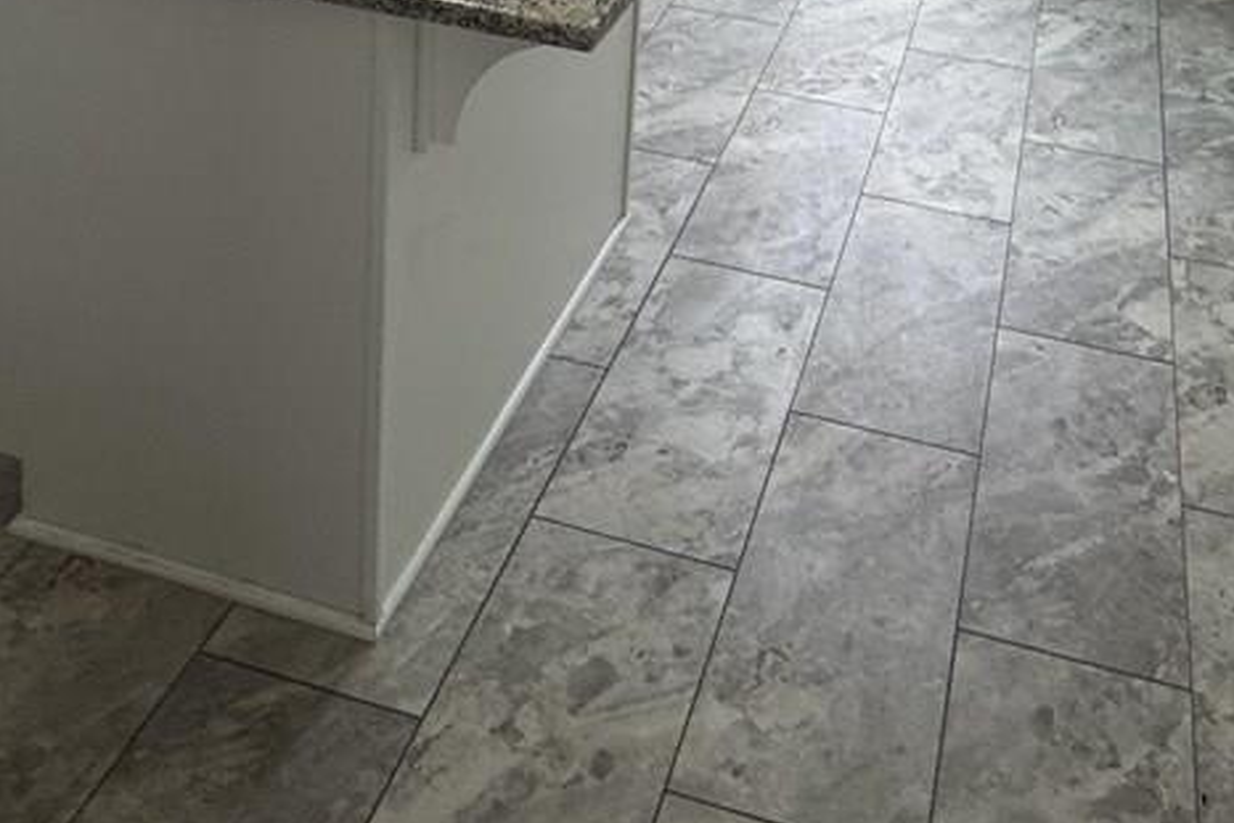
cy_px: -376
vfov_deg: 25.8
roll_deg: -4.7
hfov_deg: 47.7
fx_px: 1371
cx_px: 821
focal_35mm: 40
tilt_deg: -12.0
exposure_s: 1/120
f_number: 2.2
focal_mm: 2.22
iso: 100
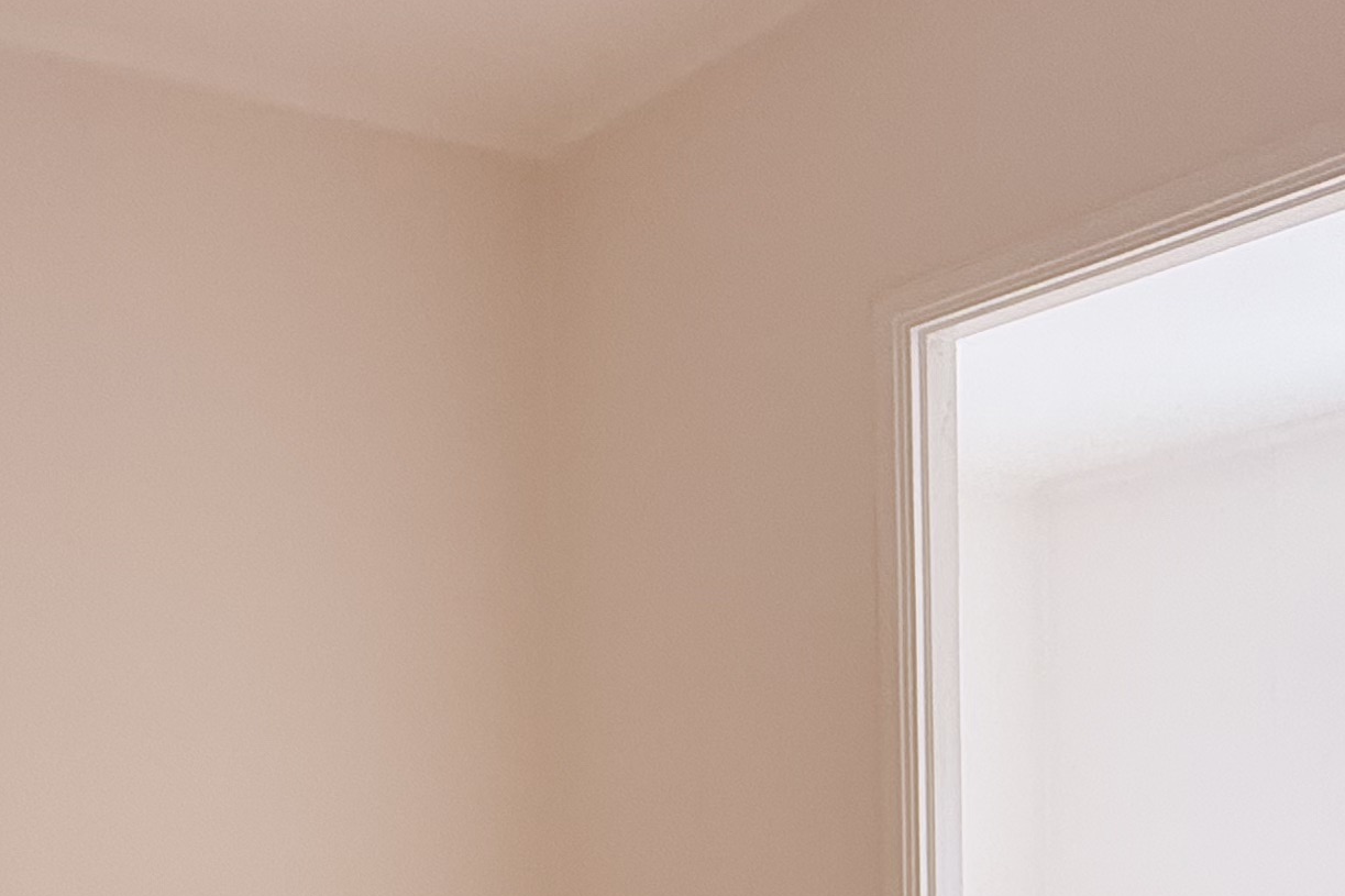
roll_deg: +1.4
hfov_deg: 40.0
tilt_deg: -1.5
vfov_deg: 26.3
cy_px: 937
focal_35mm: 48
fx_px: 1793
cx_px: 343
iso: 160
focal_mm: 2.22
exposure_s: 1/99
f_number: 2.2
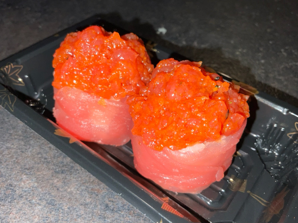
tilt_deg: -45.3
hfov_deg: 61.7
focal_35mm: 29
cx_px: 149
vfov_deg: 48.2
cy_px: 112
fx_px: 250
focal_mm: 3
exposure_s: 1/97
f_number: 1.8
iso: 16
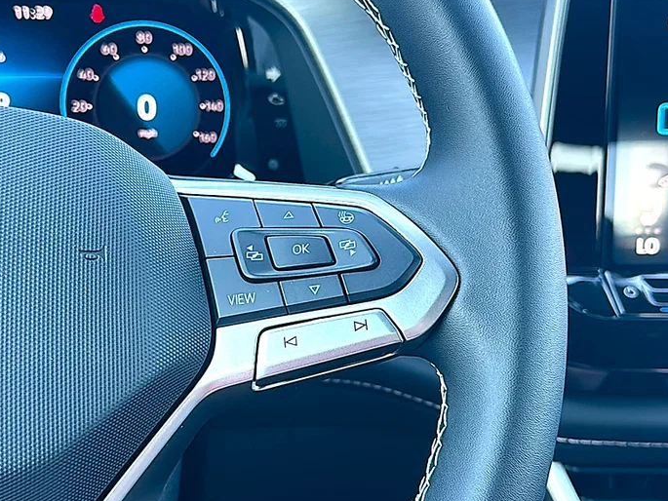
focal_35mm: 46
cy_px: 253
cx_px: 333
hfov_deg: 41.2
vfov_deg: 31.5
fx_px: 888
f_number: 1.78
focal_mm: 6.86
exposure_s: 1/150
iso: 100
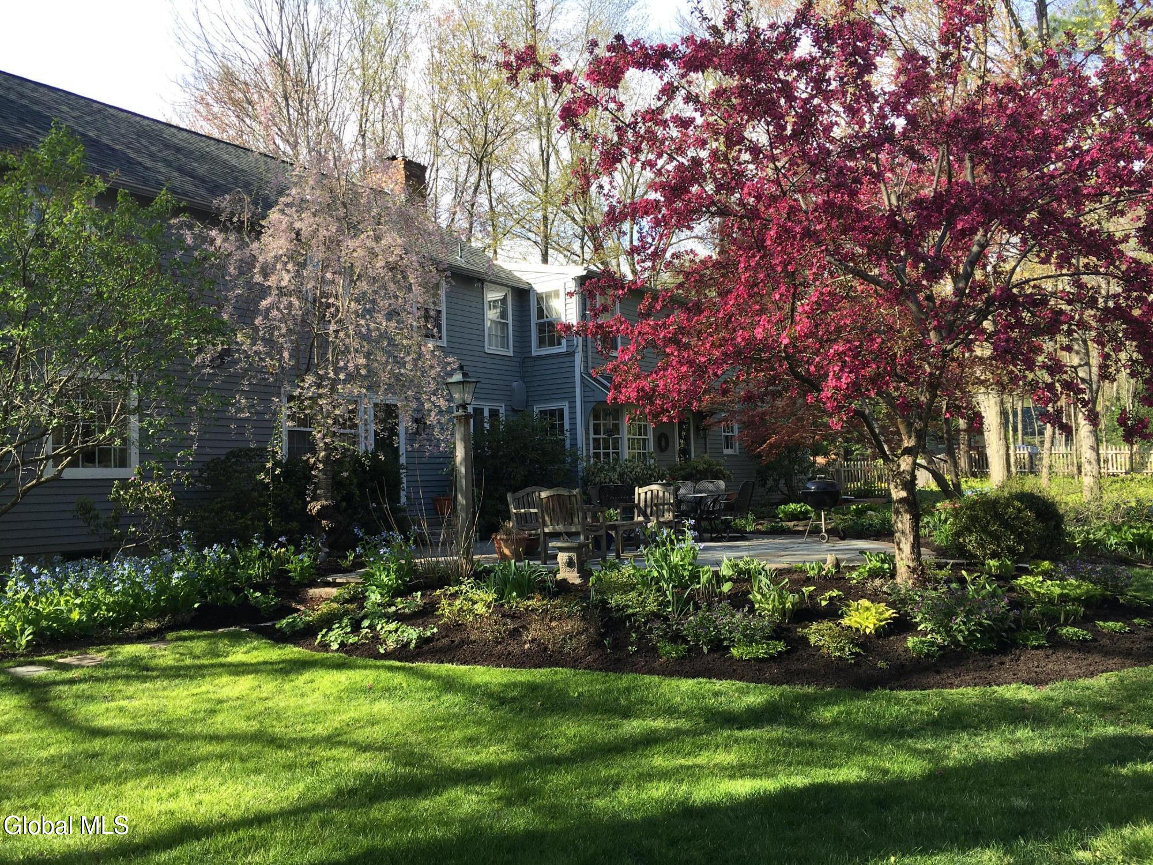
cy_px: 432
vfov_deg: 48.2
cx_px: 576
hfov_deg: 61.7
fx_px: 966
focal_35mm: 29
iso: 25
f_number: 2.2
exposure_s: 1/353
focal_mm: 4.15
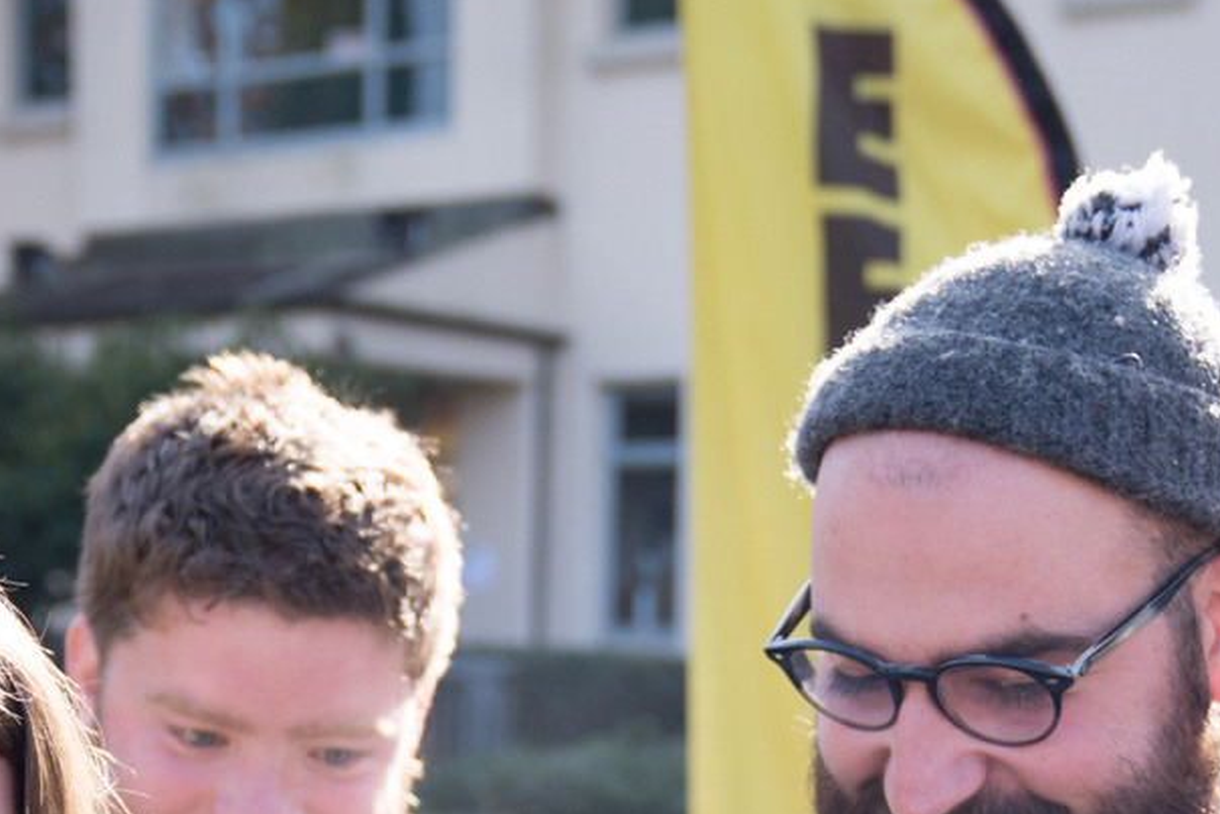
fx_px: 3017
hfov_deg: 22.9
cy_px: 1275
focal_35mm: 89
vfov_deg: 14.2
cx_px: 598
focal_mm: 28
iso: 250
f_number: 2.8
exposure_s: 1/1000
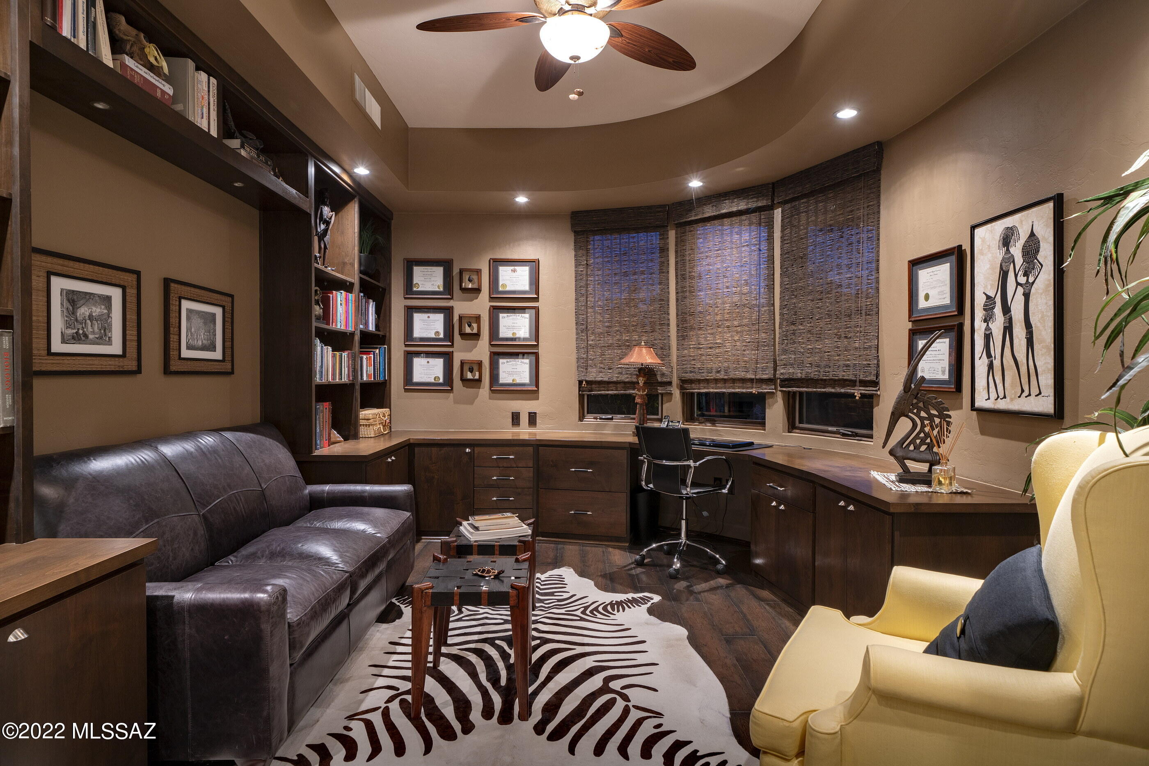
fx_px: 574
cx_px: 574
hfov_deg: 90.0
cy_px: 383
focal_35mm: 18
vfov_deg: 67.4
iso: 200
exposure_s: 2.5
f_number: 9
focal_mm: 18
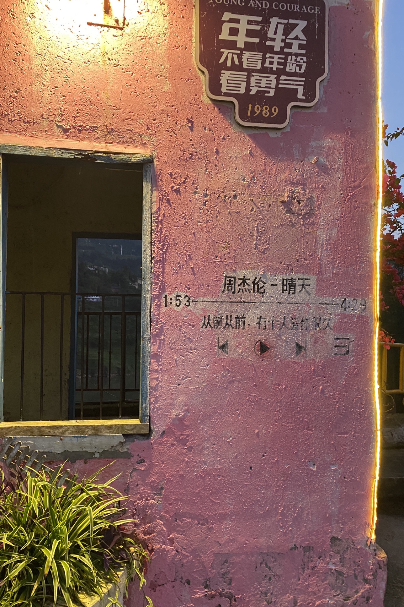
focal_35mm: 28
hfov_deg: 46.4
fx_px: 471
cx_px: 210
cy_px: 310
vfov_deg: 65.5
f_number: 1.8
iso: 320
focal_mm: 4.25
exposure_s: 1/50
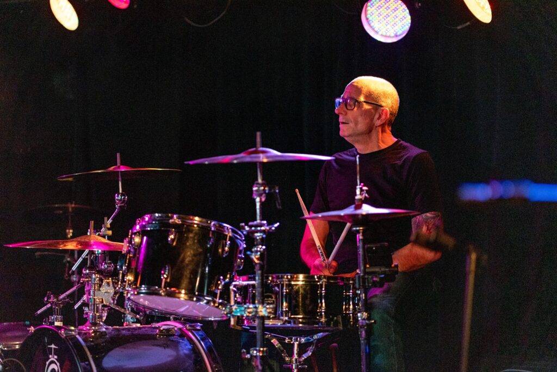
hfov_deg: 23.9
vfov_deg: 16.1
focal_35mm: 85
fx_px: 1315
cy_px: 186
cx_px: 278
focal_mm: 85
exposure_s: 1/320
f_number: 2.2
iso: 2500
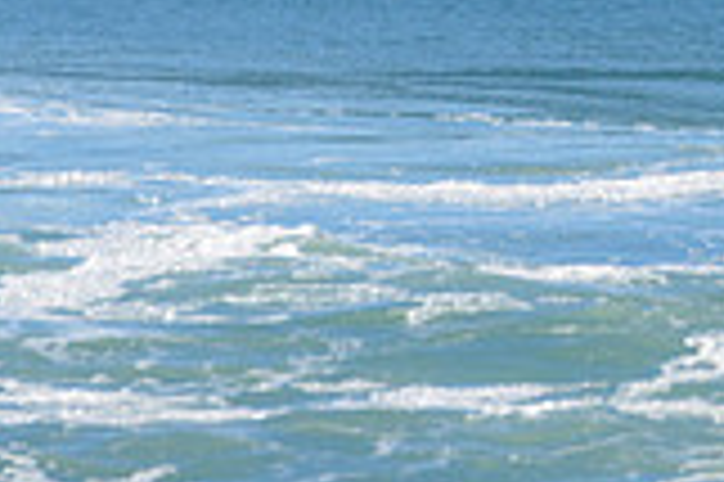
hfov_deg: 1.0
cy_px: -188
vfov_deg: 0.7
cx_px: 959
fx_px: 40161
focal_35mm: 1999
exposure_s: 1/2000
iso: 180
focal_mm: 500
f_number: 5.6
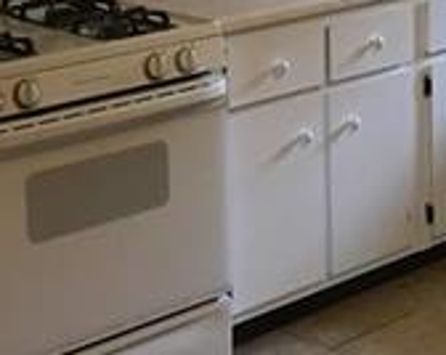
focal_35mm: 108
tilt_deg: -9.5
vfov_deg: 14.0
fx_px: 1424
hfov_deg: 17.6
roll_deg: +0.5
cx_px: 361
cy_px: -5
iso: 80
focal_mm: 4.15
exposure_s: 1/15
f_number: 2.2
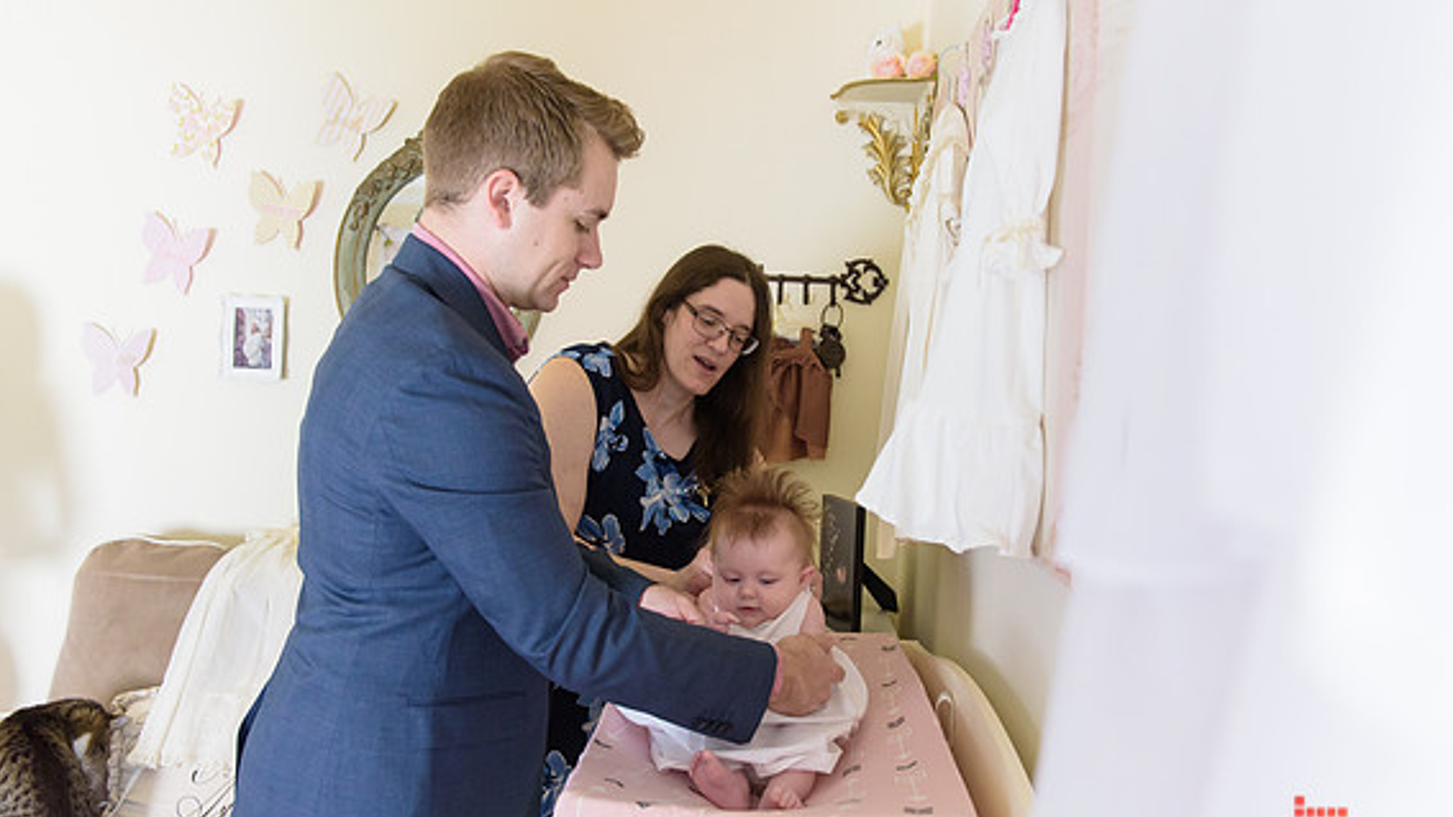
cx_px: 733
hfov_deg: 64.3
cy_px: 434
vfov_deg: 38.9
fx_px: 1156
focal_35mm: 30
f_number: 3.2
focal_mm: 28
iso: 1600
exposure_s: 1/125
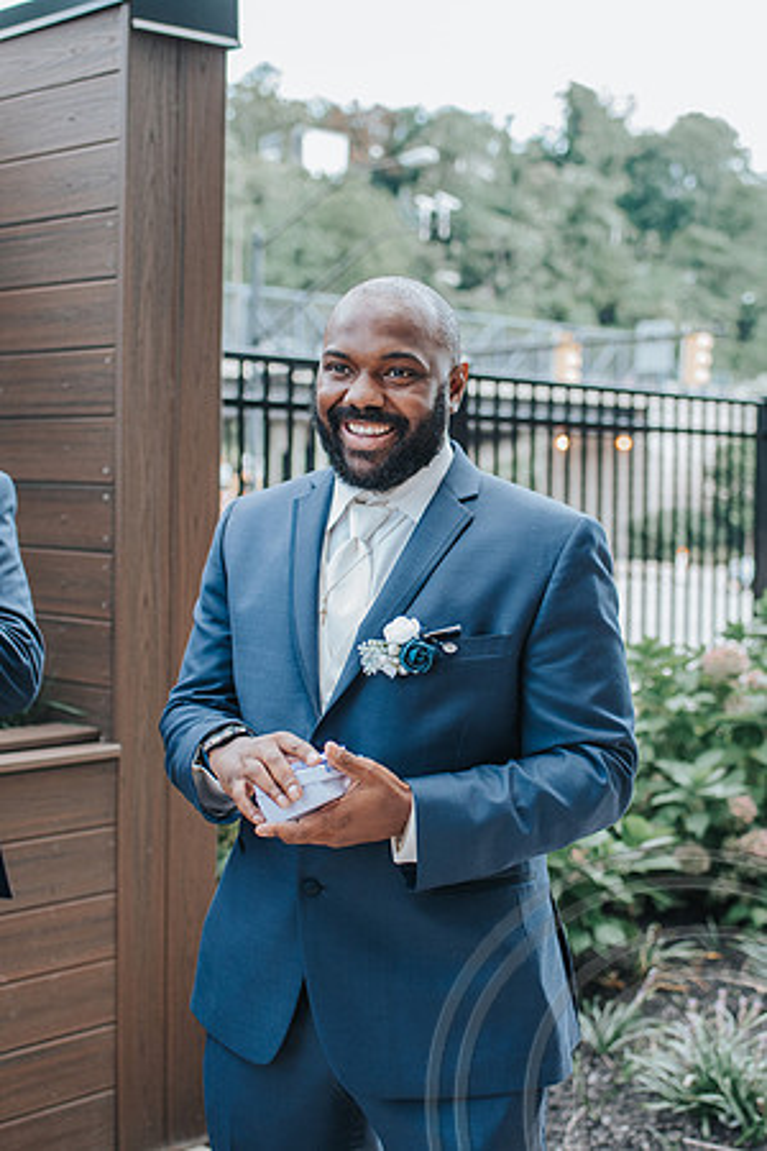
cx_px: 425
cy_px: 576
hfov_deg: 25.8
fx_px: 1676
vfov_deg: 37.9
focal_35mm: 52
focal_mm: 35
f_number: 2.2
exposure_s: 1/800
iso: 500
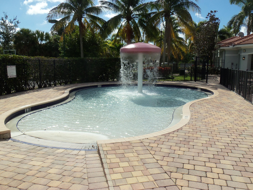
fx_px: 212
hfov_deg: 61.7
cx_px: 126
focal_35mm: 29
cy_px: 95
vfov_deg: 48.2
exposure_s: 1/320
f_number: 8.6
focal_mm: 5.2
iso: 80
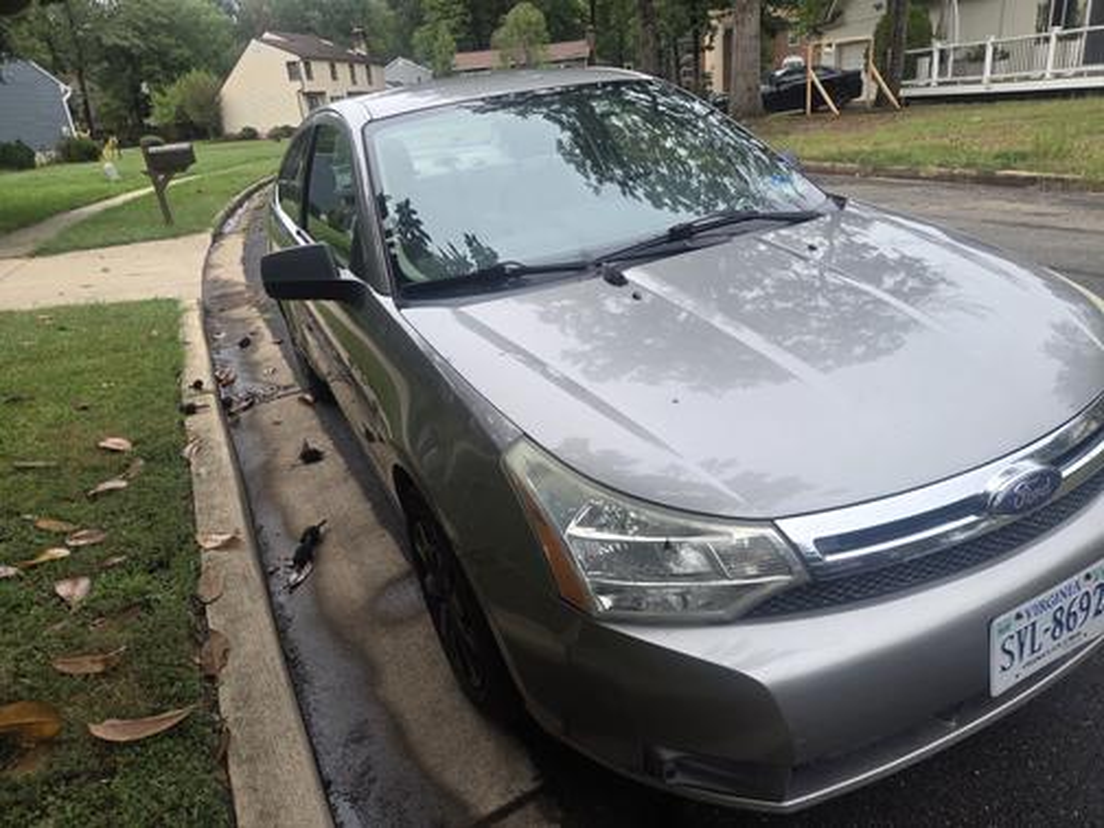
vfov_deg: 58.9
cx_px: 552
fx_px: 734
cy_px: 414
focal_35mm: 23
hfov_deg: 73.9
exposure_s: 1/563
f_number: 1.8
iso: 80
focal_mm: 5.4
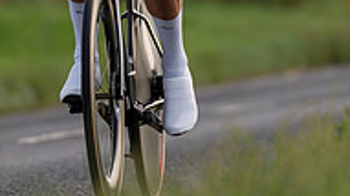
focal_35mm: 873
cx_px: 29
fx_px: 8094
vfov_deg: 1.4
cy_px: -61
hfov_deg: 2.5
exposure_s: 1/1000
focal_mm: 200
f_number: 3.2
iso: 100
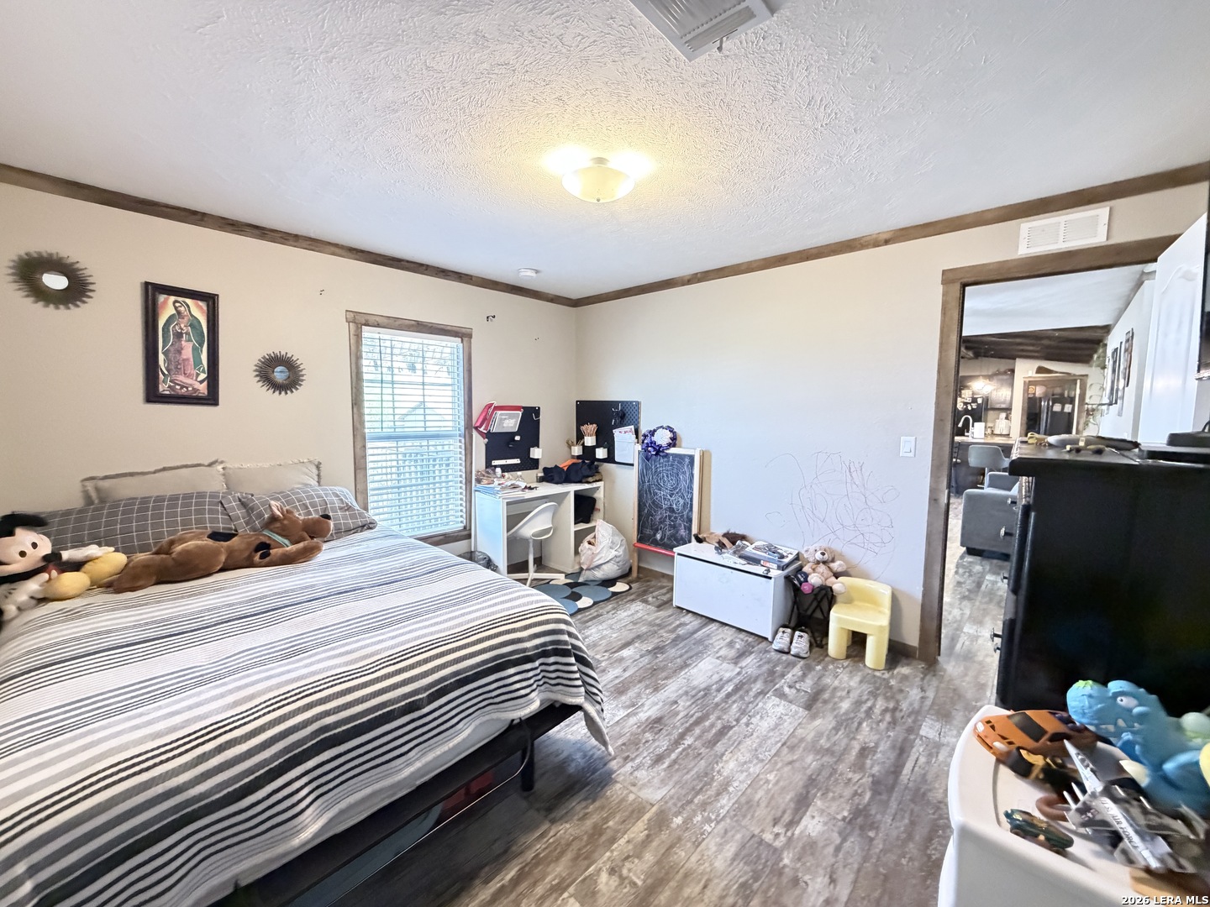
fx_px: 489
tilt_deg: -4.7
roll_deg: -1.0
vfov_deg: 85.7
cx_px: 605
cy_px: 454
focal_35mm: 14
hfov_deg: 102.1
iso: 800
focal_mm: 2.22
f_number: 2.2
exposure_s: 1/60
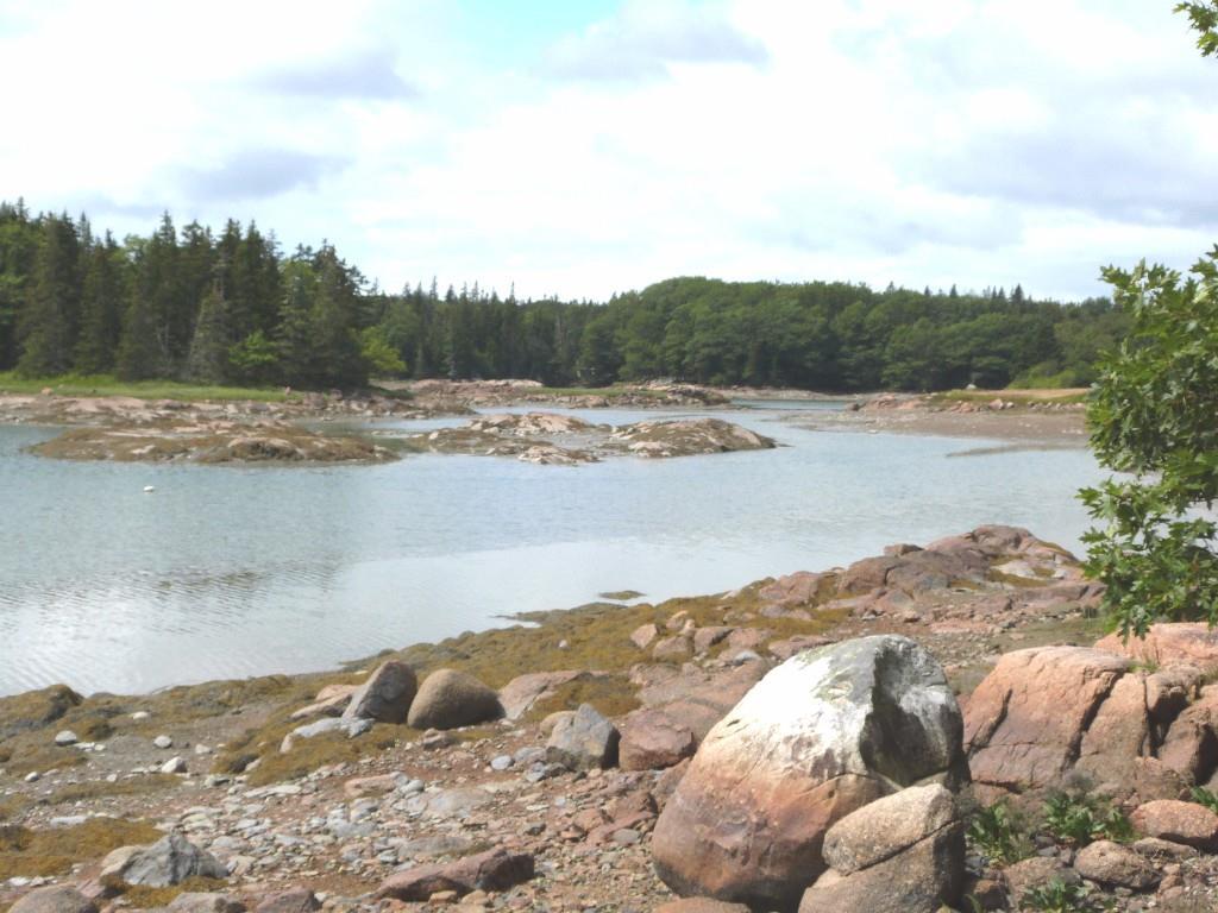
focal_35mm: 54
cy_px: 456
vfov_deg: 27.0
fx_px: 1900
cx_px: 609
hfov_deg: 35.5
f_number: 4.5
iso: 100
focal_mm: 9.7
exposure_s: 1/640
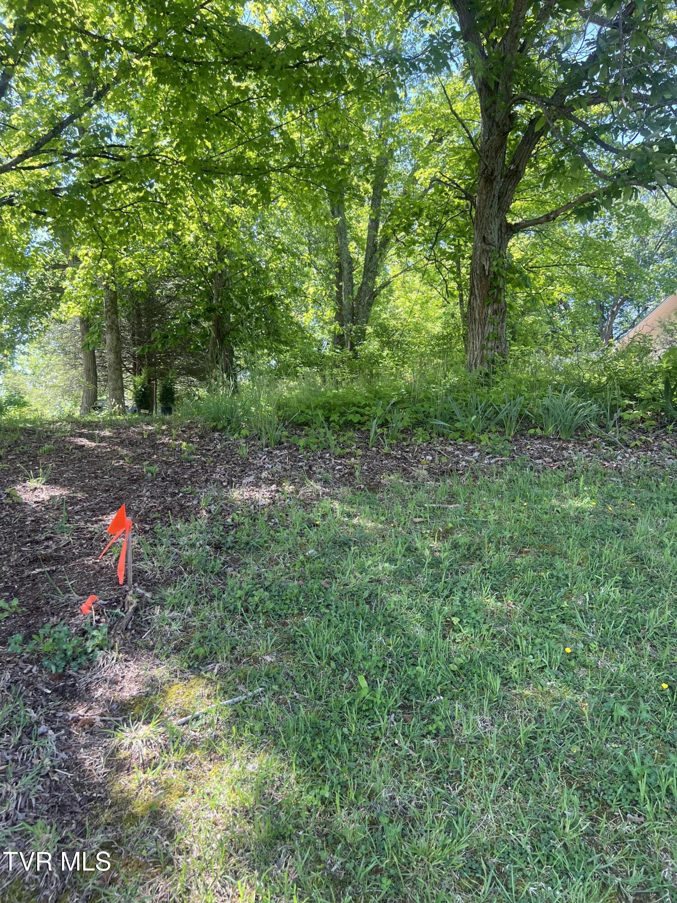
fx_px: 678
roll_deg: +1.4
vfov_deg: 67.3
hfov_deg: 53.1
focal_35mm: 26
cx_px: 338
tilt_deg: -0.2
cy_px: 452
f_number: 1.5
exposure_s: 1/377
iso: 50
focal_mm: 5.7
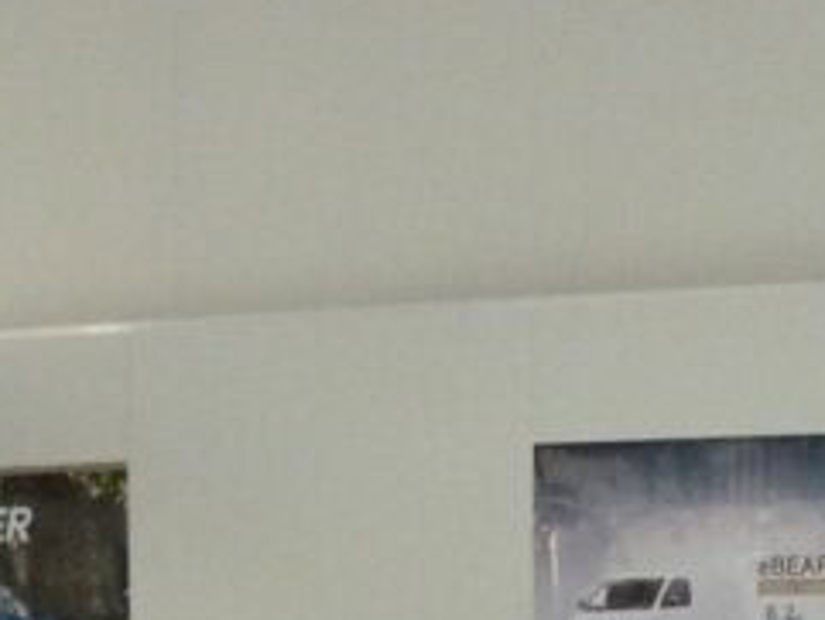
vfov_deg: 9.2
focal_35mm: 153
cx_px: 698
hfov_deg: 12.8
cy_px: 1189
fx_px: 3648
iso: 400
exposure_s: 1/60
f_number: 2.8
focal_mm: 6
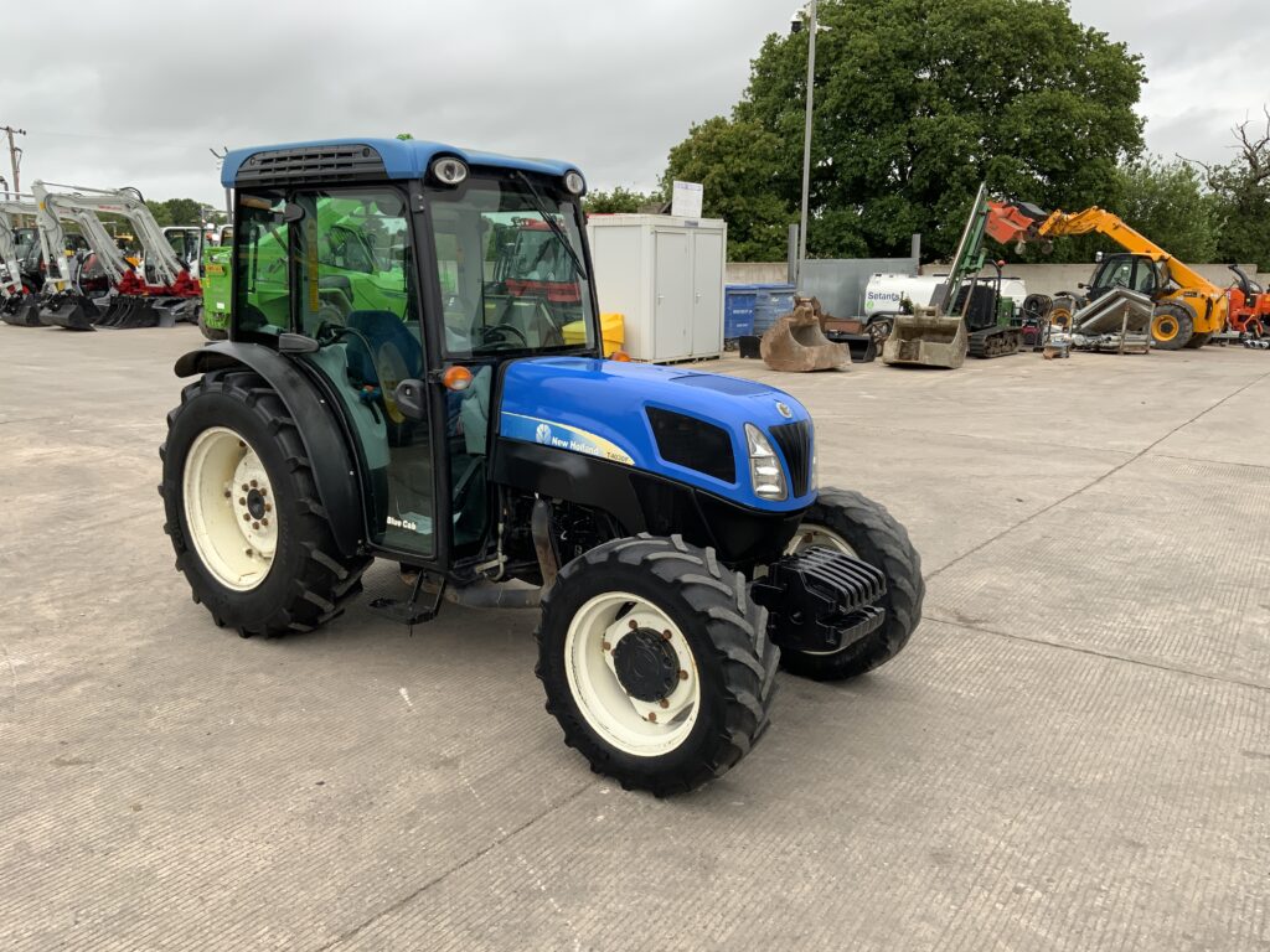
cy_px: 476
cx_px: 635
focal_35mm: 29
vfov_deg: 48.2
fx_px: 1064
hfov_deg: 61.7
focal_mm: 3
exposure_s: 1/136
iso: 16
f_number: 1.8
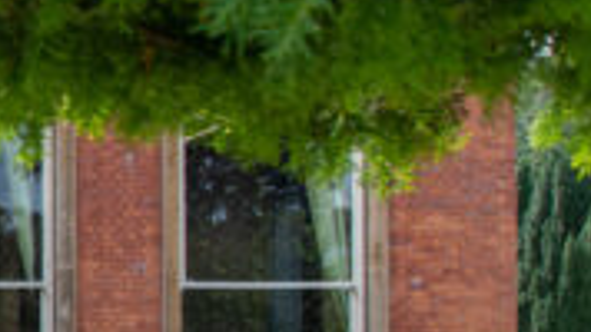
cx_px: -598
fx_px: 2303
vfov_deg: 8.2
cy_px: 171
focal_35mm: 147
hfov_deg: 12.8
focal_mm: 24
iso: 200
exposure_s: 1/160
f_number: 8
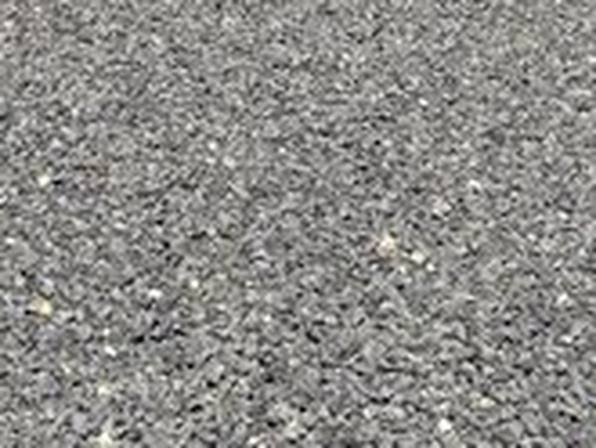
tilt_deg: -11.5
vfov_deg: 13.8
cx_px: 51
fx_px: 1602
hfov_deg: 20.6
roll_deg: +0.1
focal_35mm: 93
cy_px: -415
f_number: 1.78
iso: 80
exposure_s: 1/6711
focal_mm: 6.76
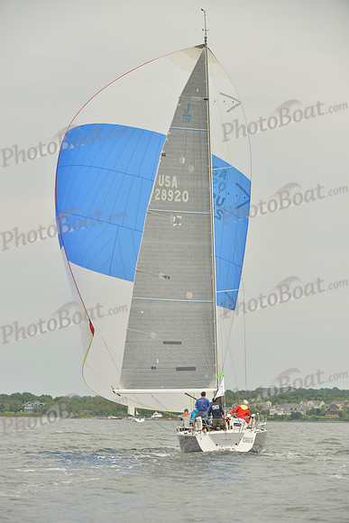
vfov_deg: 10.3
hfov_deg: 6.9
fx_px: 2906
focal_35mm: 200
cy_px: 262
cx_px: 174
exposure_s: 1/1000
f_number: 6.3
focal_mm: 200
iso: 400
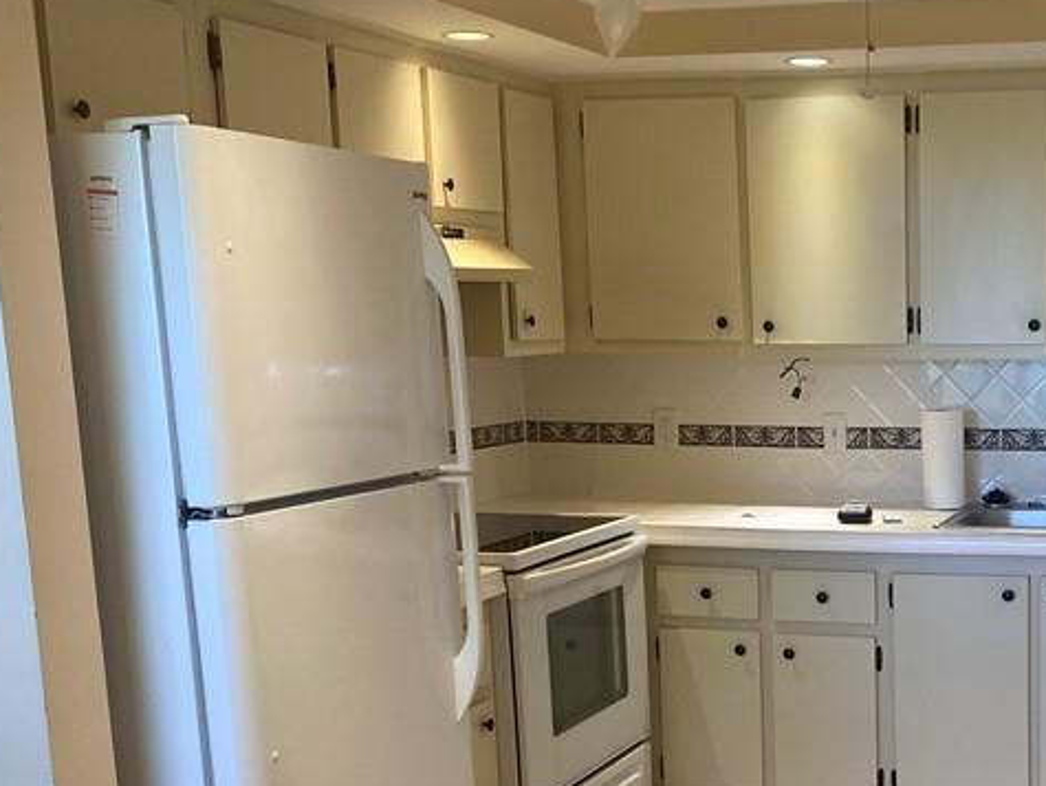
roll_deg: +1.0
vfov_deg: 25.6
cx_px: 918
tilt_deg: -13.7
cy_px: 654
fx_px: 1693
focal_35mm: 56
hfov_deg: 32.8
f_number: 1.8
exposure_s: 1/120
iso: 64
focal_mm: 4.25
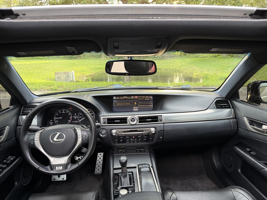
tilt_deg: -13.0
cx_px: 134
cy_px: 100
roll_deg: +1.4
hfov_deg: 71.6
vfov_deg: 56.8
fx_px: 185
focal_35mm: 24
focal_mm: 6.76
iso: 125
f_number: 1.78
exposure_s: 1/120
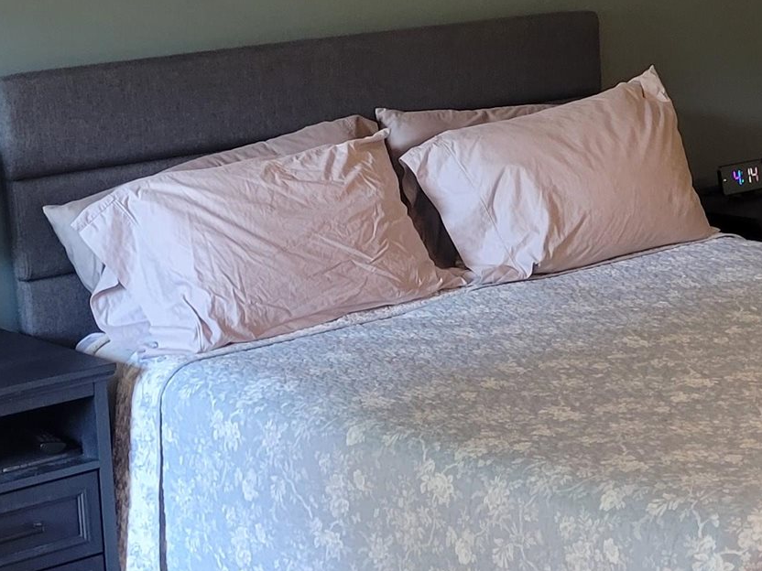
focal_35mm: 96
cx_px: 656
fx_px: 2113
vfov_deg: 15.3
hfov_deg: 20.1
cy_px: 99
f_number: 1.8
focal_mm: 5.4
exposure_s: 1/40
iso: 250
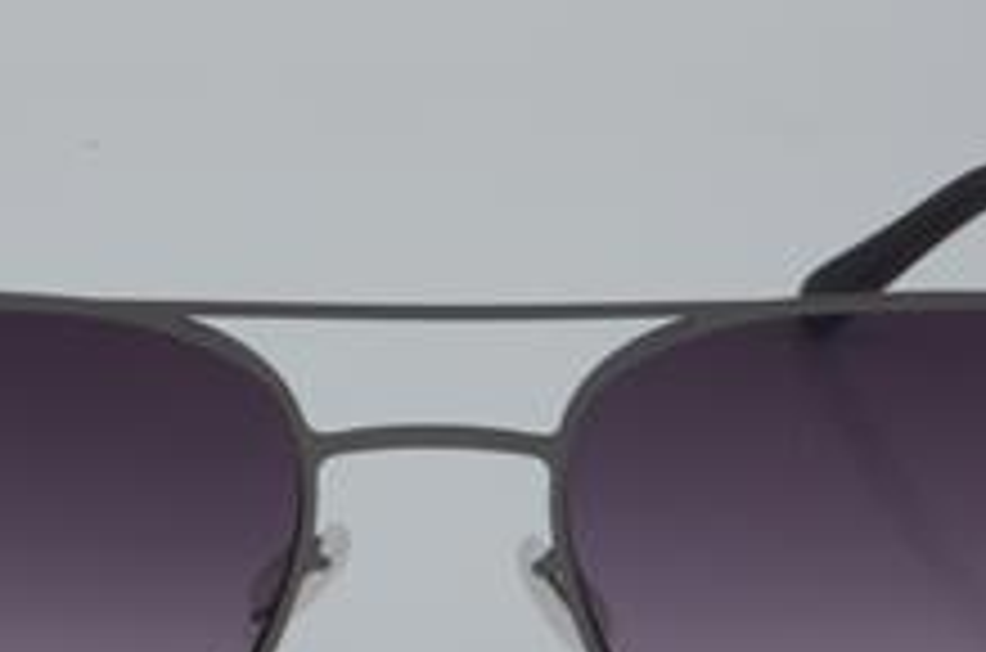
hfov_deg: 13.6
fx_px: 4124
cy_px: 481
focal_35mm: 151
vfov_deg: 9.0
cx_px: 423
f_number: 32
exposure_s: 1/4
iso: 100
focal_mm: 55
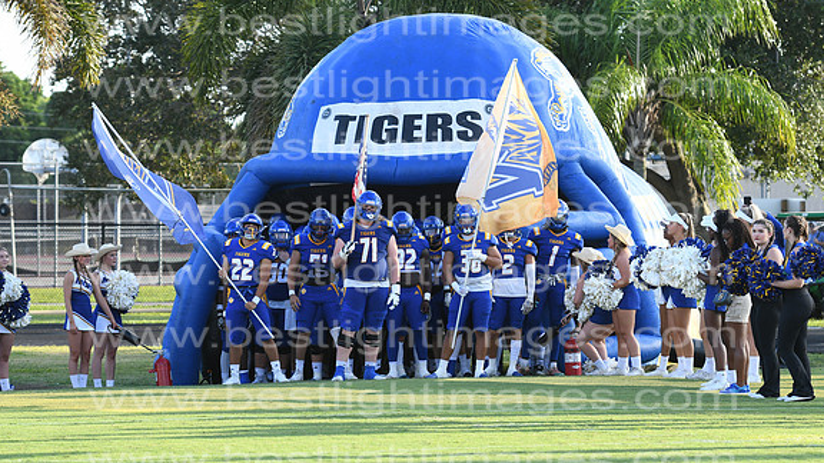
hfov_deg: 11.2
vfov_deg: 6.3
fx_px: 4217
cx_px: 412
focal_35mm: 193
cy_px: 244
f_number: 5.6
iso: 320
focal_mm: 122
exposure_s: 1/500
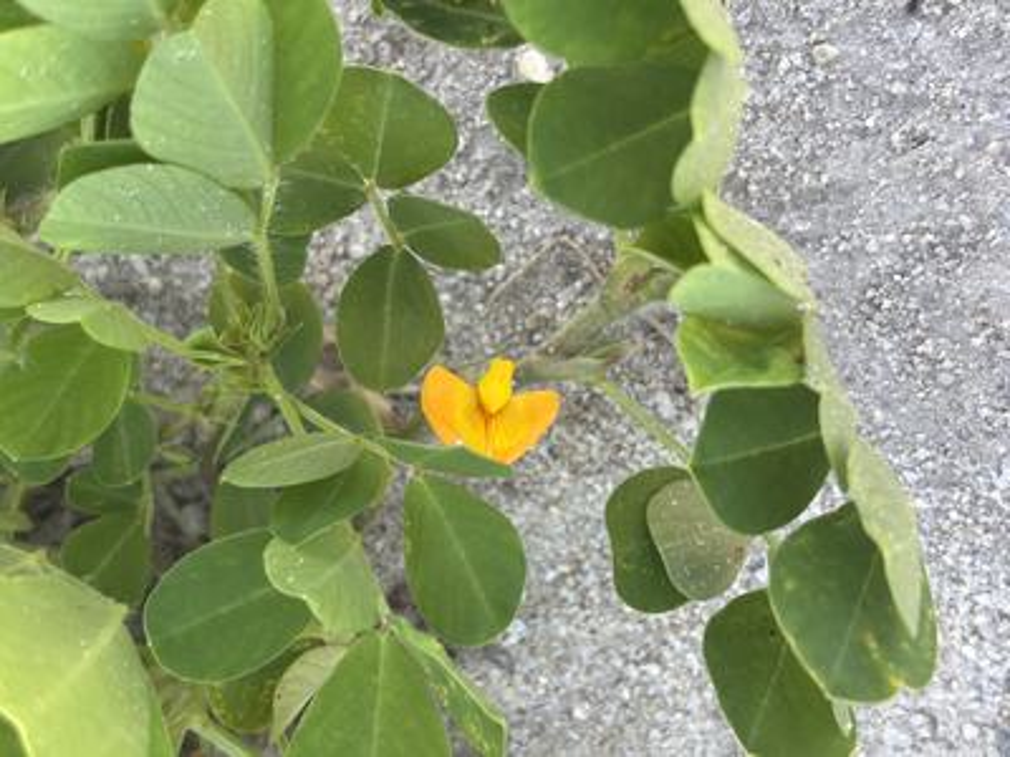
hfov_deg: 36.8
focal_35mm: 52
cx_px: 505
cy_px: 378
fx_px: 1517
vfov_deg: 28.0
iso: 32
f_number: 1.6
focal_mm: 5.96
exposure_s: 1/315
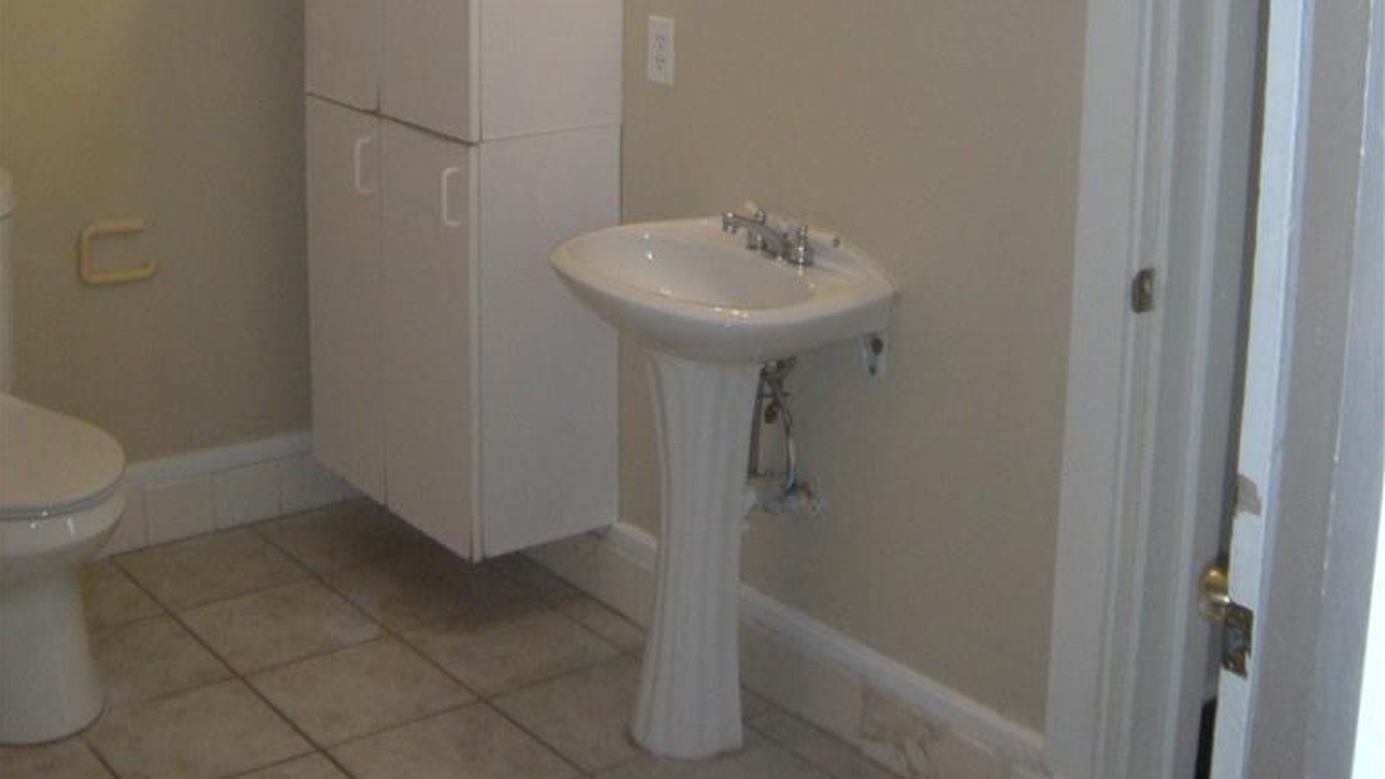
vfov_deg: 22.6
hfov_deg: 40.6
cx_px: 692
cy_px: -5
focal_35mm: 51
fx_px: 1873
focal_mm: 5.9
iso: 200
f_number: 3.8
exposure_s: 1/52
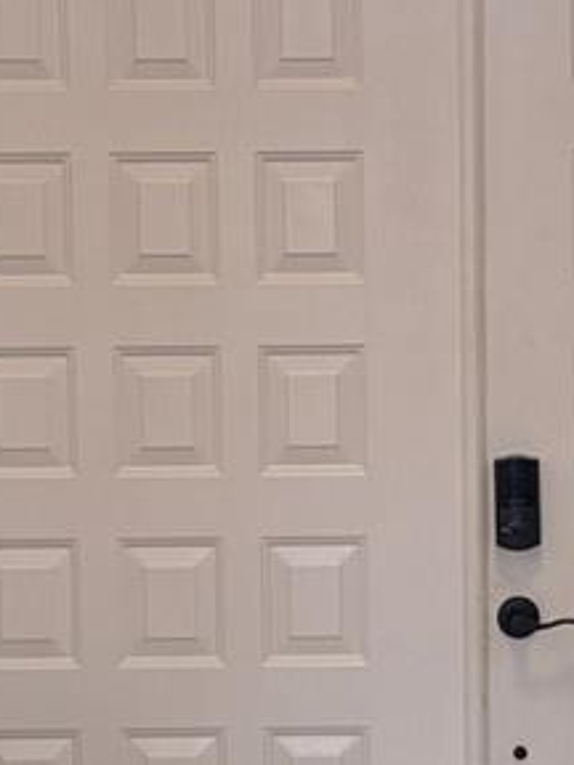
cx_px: 454
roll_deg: +0.8
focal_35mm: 100
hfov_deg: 14.7
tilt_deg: -3.4
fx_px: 2211
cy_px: 396
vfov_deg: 19.6
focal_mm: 6.76
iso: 125
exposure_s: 1/240
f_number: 1.78
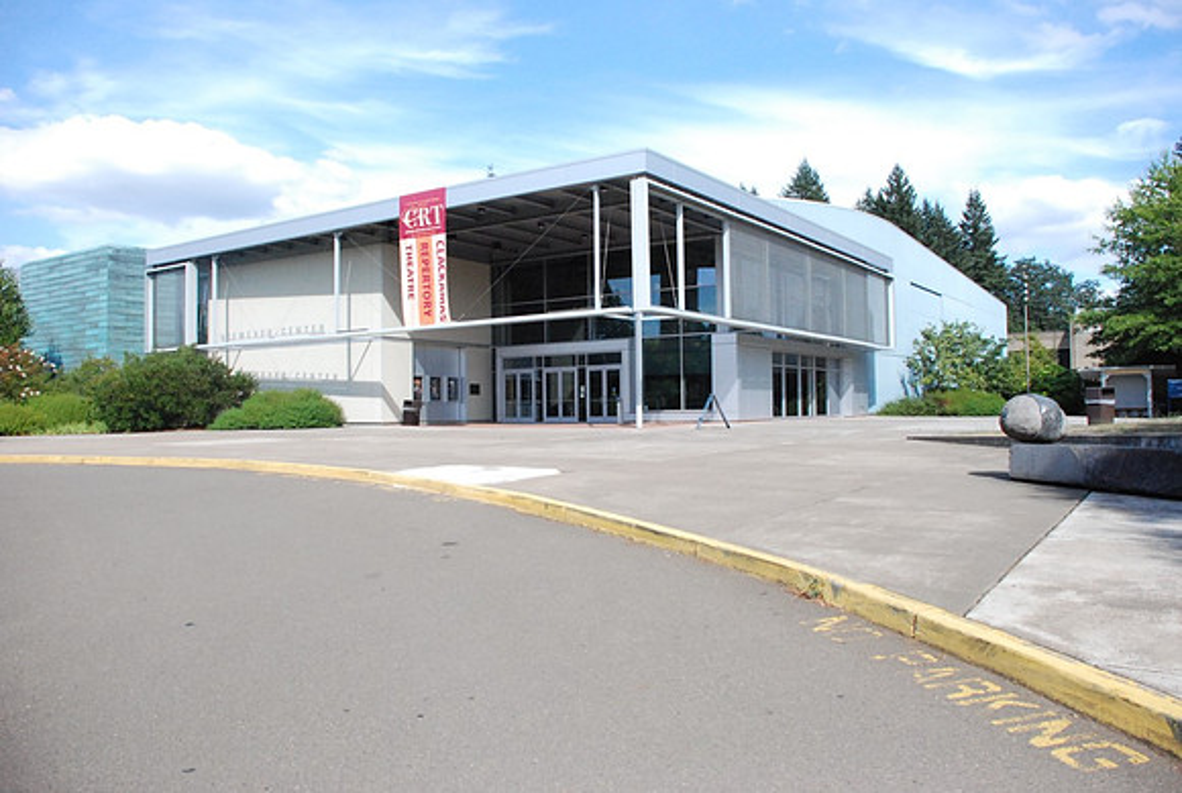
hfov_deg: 67.3
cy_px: 396
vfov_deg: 48.1
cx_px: 591
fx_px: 888
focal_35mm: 27
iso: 1600
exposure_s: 1/4000
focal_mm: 18
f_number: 4.5
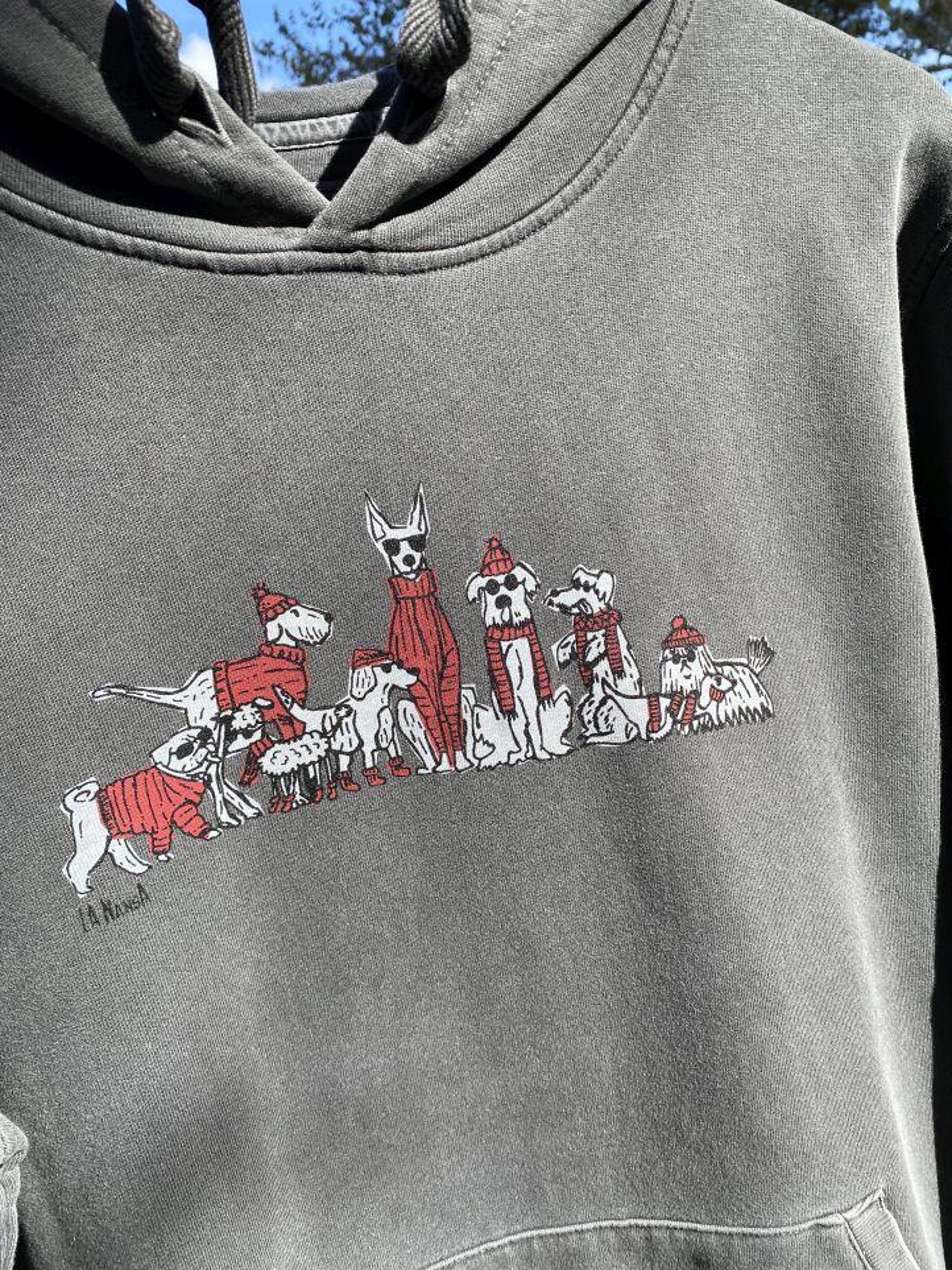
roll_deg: +11.6
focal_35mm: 27
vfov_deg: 65.3
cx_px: 471
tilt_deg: -13.9
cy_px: 658
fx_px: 990
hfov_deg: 51.3
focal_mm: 4.25
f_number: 1.8
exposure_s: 1/1779
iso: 32
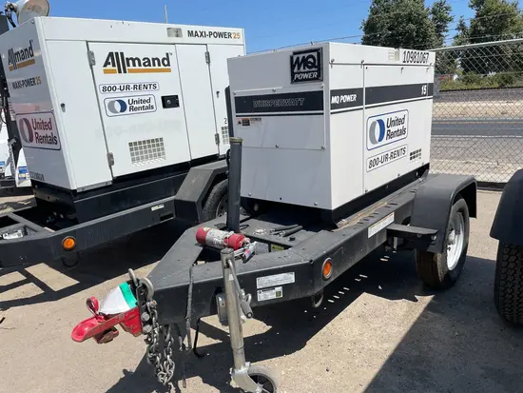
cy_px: 196
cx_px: 262
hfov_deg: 67.3
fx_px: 393
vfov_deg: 53.1
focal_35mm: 26
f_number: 1.6
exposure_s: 1/4831
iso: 32
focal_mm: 4.2
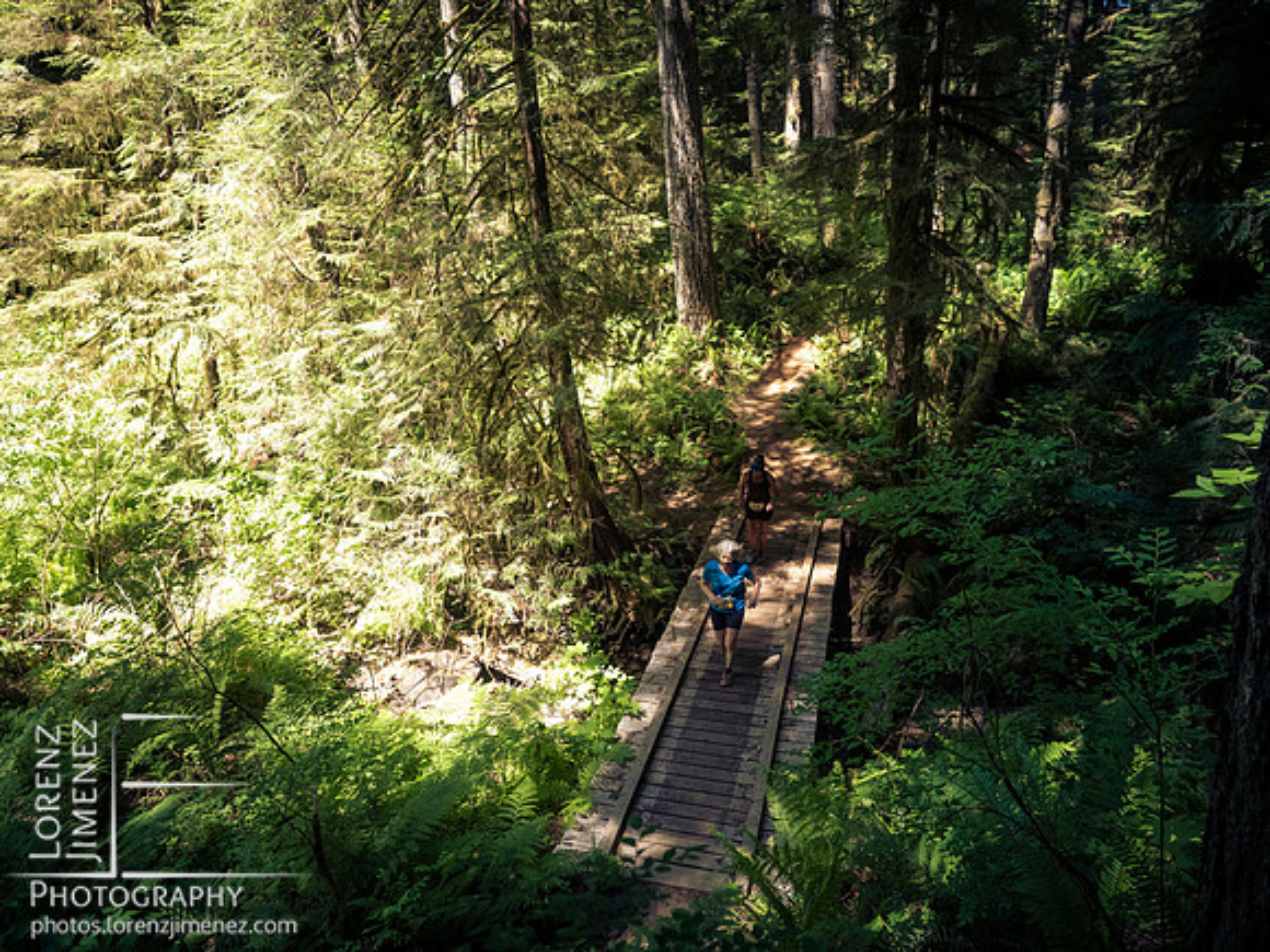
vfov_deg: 56.8
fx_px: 881
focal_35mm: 24
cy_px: 476
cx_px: 635
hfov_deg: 71.6
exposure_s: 1/1000
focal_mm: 12
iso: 1000
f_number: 2.8
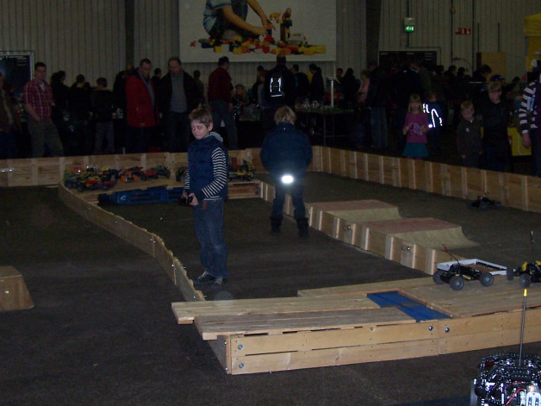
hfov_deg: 31.1
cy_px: 203
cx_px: 312
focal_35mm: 62
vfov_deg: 23.7
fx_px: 969
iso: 140
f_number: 2.8
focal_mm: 6.3
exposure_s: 1/60
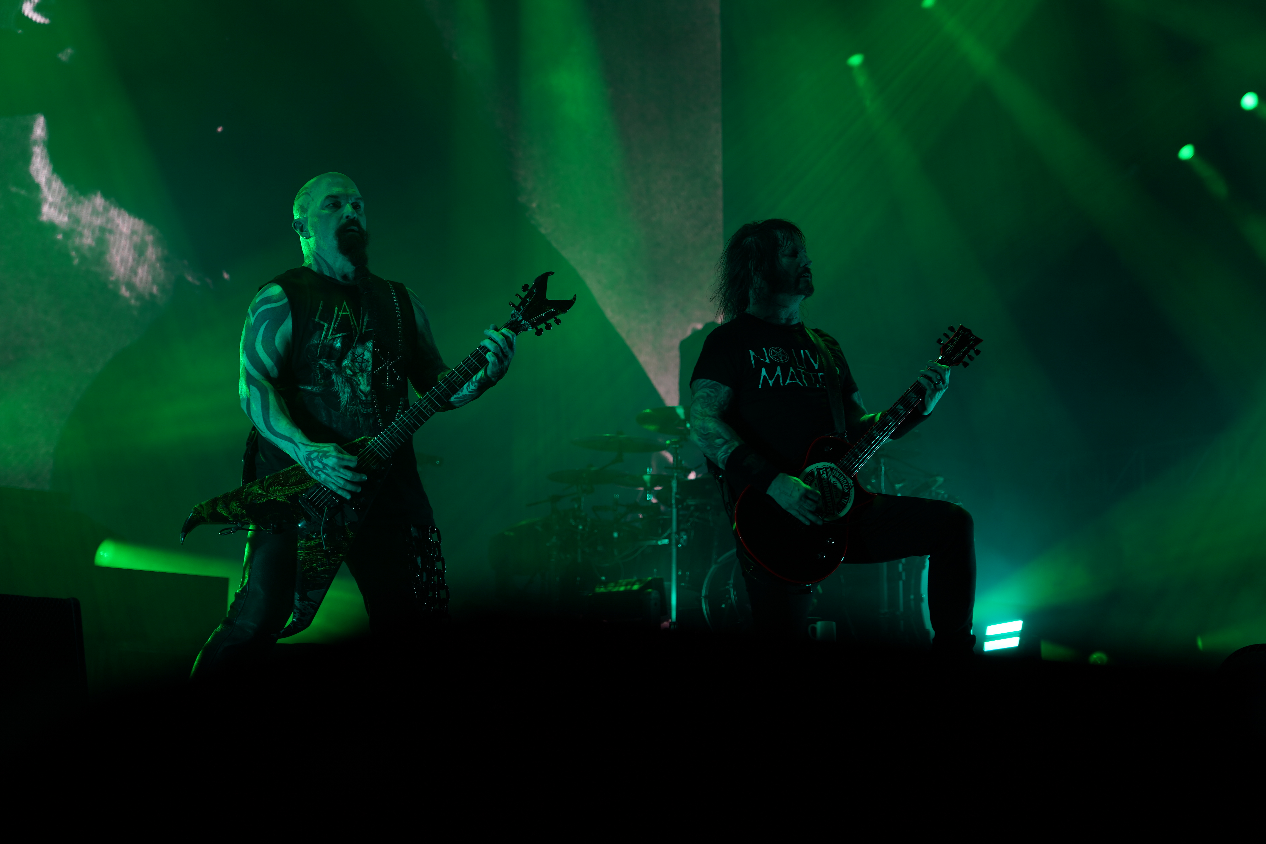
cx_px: 633
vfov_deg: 21.6
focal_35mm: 63
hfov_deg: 31.9
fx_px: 2215
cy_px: 422
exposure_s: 1/80
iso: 125
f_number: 4
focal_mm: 63
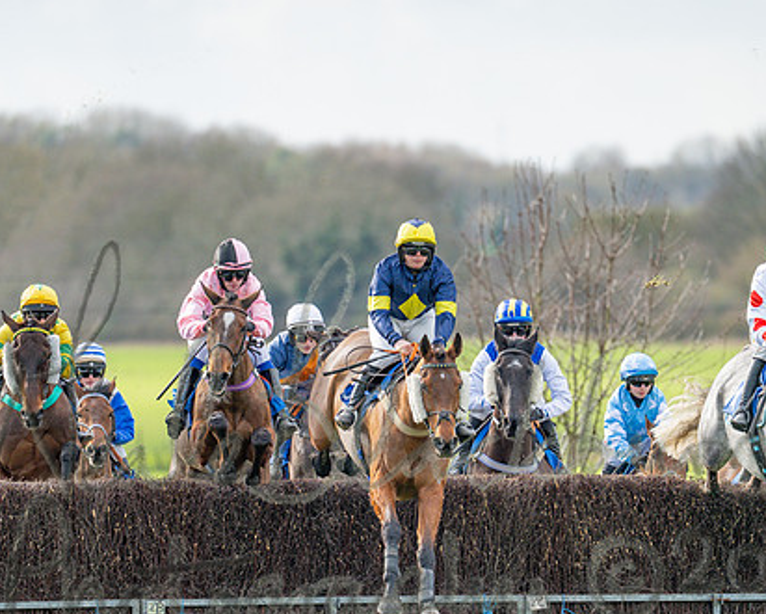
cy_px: 381
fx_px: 13949
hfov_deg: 3.1
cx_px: 354
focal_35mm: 615
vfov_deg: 2.5
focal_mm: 400
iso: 500
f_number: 4.5
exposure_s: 1/1600
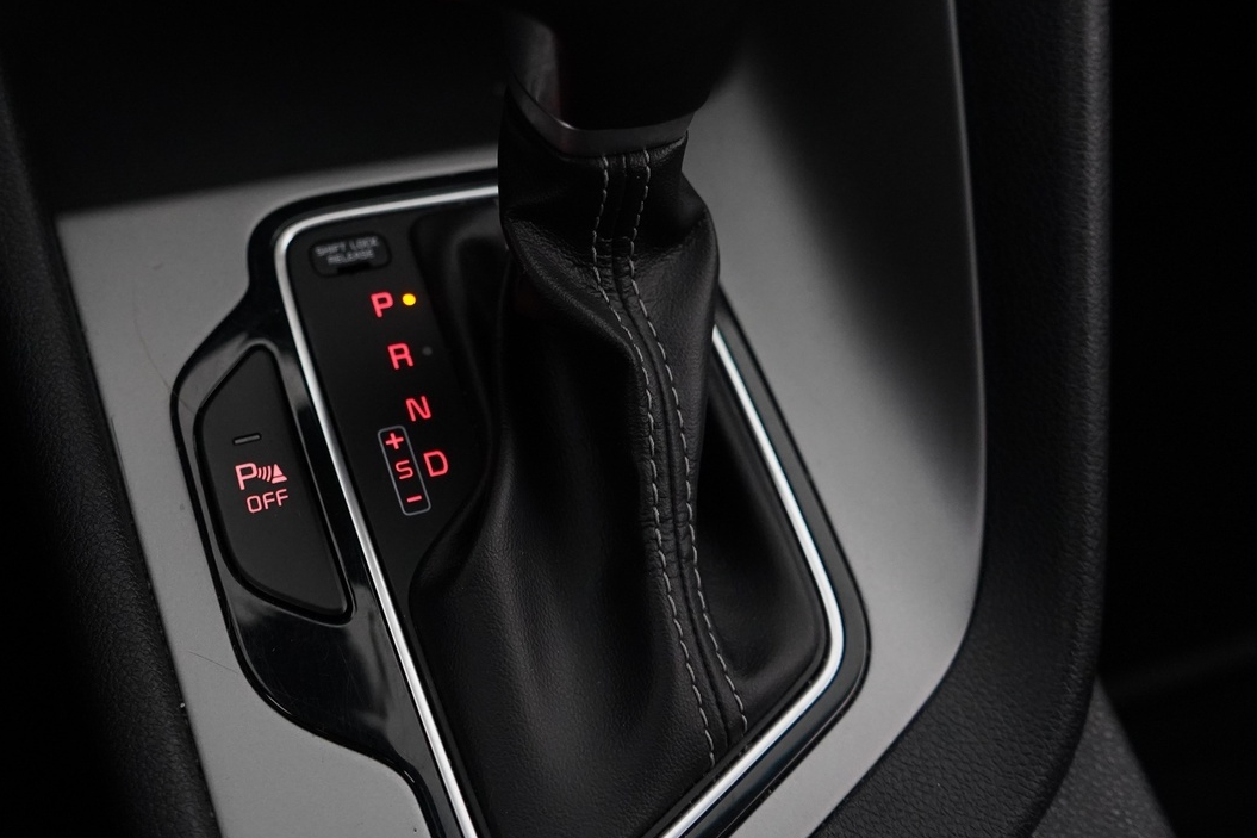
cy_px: 230
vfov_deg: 30.7
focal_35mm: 43
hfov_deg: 45.2
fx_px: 1501
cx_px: 503
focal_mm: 28
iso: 4000
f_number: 3.5
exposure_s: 1/60
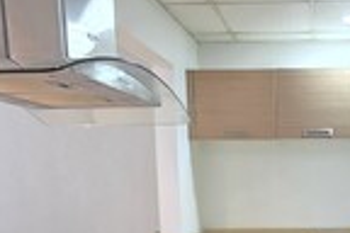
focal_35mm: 43
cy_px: 234
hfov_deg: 41.9
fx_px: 418
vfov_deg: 29.1
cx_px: 312
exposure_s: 1/50
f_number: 1.9
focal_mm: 2.2
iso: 400
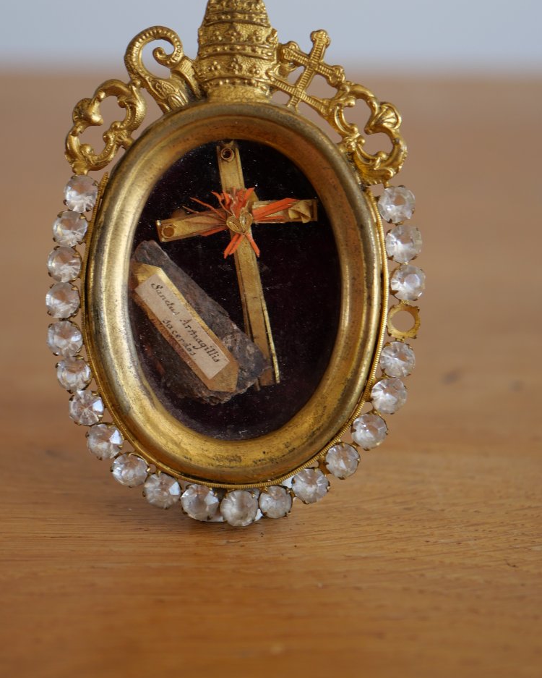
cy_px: 271
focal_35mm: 75
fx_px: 1503
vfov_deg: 25.3
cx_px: 232
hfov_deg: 20.4
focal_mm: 30
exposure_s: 1/60
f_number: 2.8
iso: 250
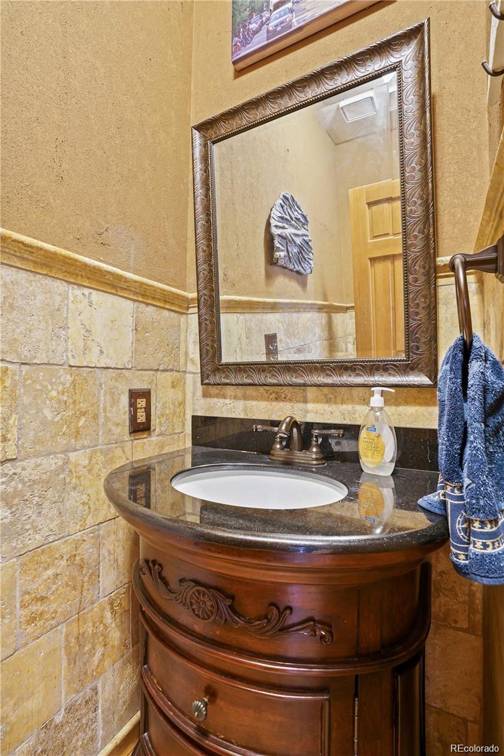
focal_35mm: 16
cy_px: 378
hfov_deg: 73.7
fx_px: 336
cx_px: 252
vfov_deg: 96.7
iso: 100
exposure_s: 15
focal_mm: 16
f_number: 9
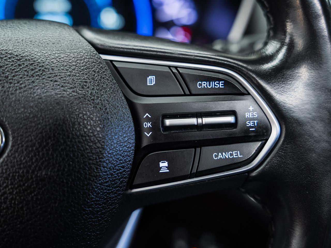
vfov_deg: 33.3
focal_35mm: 43
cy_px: 124
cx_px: 166
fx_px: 415
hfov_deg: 43.5
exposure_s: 1/40
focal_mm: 40.1
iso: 1000
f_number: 3.5
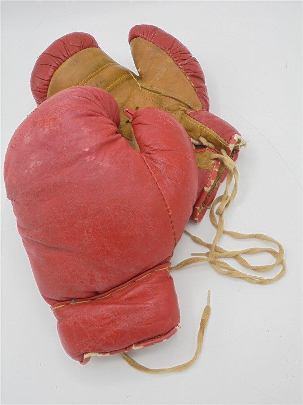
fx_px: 397
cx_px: 152
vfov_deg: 54.0
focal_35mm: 34
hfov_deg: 41.8
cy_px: 202
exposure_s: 1/50
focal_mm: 6.1
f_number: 4
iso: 100
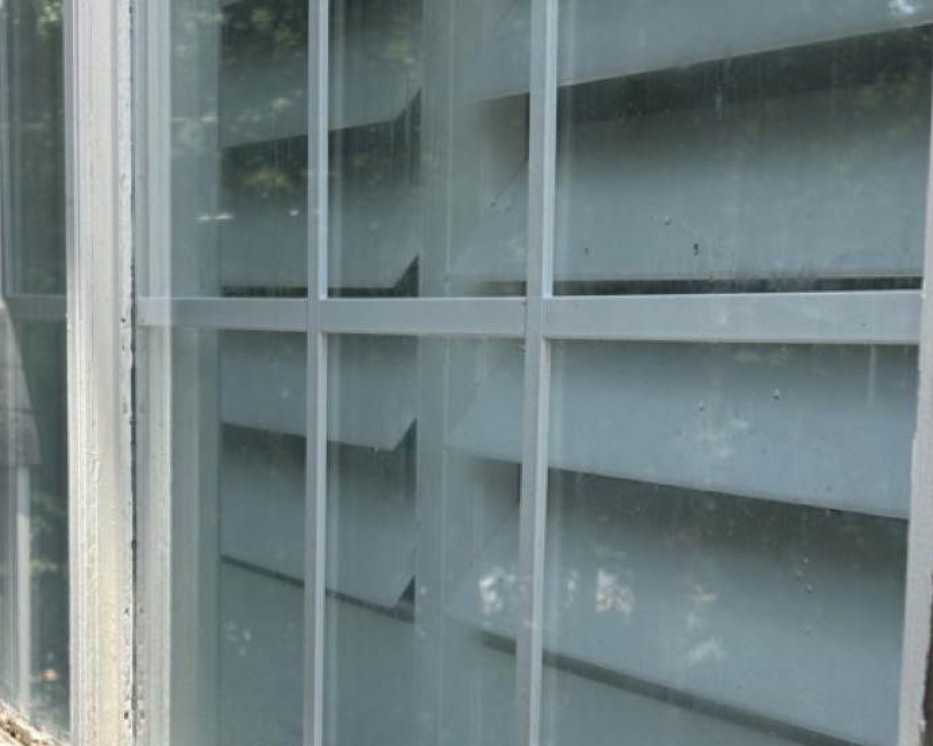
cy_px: 745
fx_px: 2596
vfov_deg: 16.0
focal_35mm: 94
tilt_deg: -11.2
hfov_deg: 20.4
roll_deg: -1.3
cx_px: 378
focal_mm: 5.96
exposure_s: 1/1328
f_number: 1.6
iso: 32
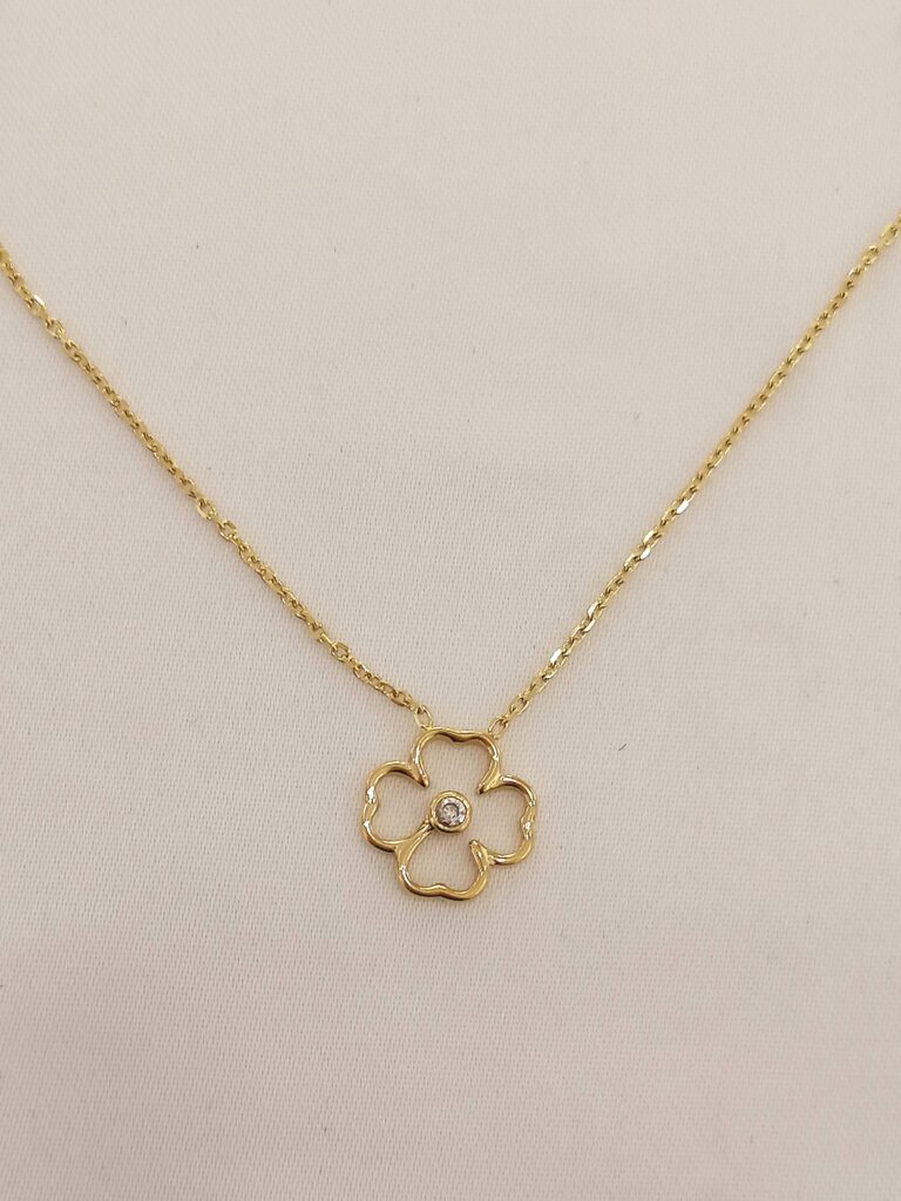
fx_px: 2082
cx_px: 450
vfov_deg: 32.2
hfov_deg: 24.4
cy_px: 600
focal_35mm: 60
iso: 100
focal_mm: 4.75
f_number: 1.8
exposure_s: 1/50
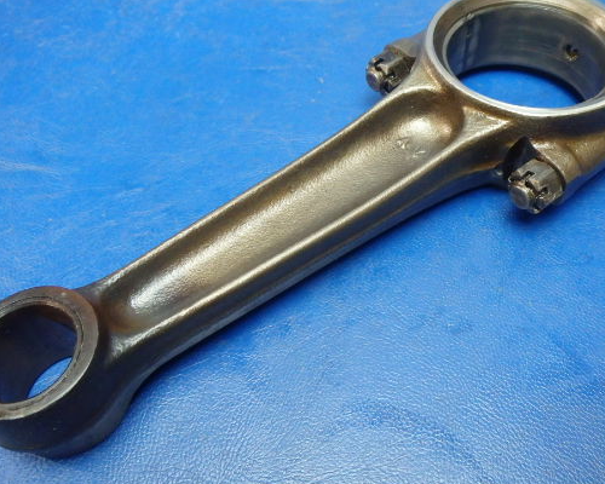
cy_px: 219
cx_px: 305
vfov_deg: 42.2
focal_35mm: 35
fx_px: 627
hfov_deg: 51.5
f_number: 3.9
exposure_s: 1/30
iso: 800
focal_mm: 5
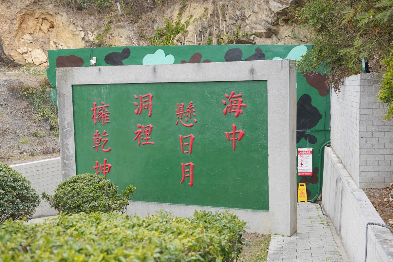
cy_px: 131
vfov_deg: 27.5
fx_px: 535
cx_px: 196
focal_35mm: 49
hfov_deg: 40.3
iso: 320
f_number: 4
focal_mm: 49
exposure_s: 1/160
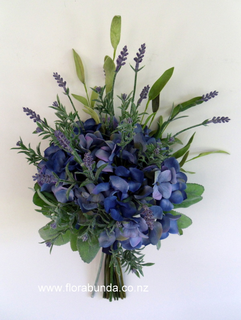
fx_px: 287
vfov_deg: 58.3
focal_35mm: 31
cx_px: 120
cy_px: 160
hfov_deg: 45.5
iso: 100
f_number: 3.3
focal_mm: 5.6
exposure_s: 1/36
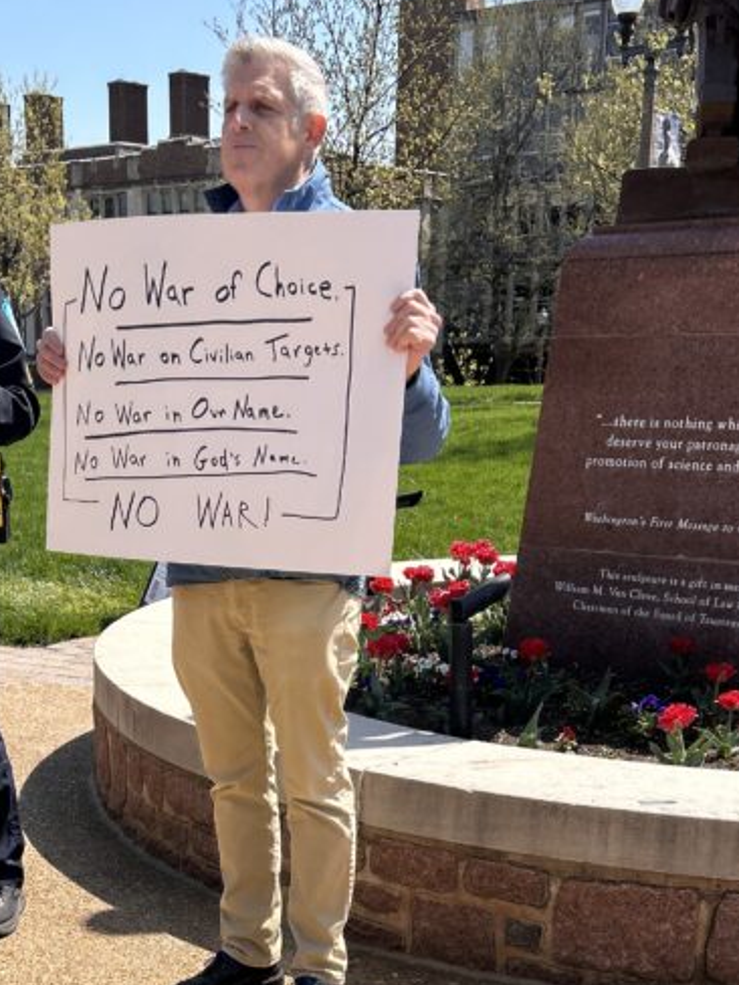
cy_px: 893
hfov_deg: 26.8
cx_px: 212
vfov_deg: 33.6
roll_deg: -0.5
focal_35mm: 54
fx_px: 1537
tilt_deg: -20.5
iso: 50
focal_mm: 5.7
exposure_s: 1/4444
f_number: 1.5
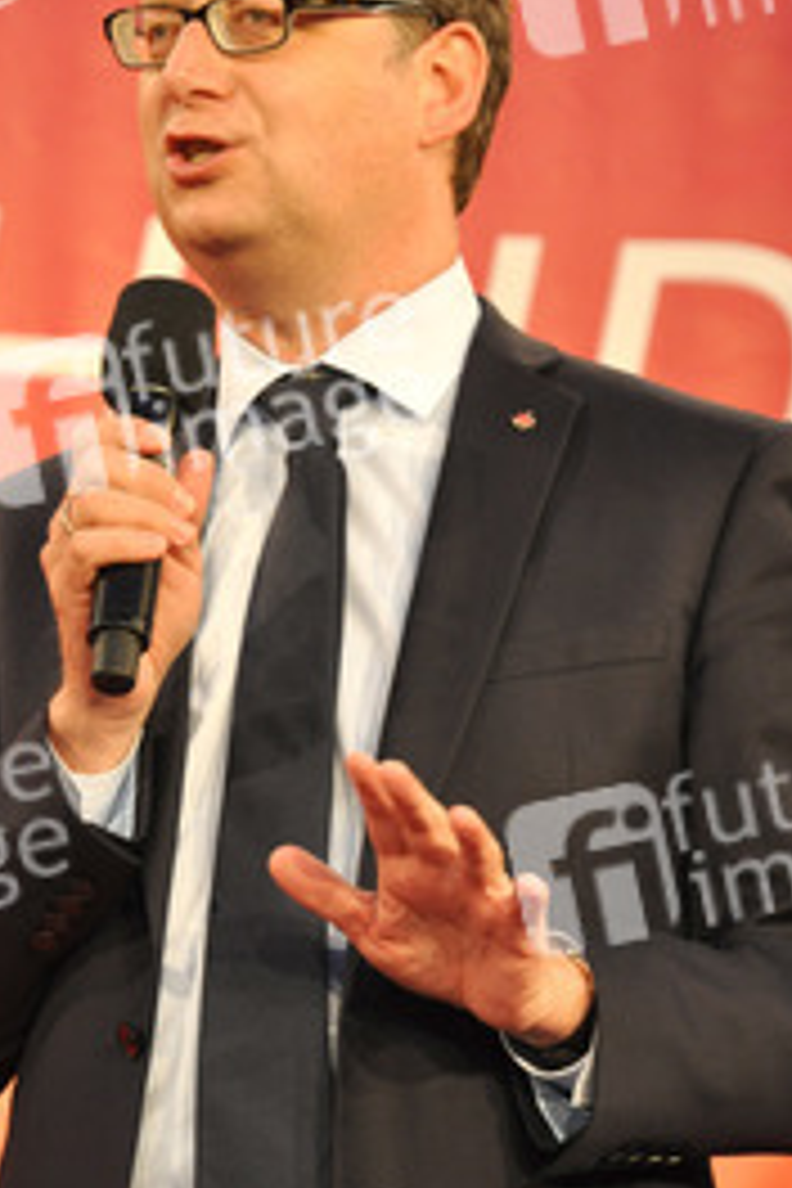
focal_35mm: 227
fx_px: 7490
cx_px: 328
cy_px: 626
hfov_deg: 6.1
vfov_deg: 9.1
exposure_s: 1/125
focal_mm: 100
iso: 900
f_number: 5.6
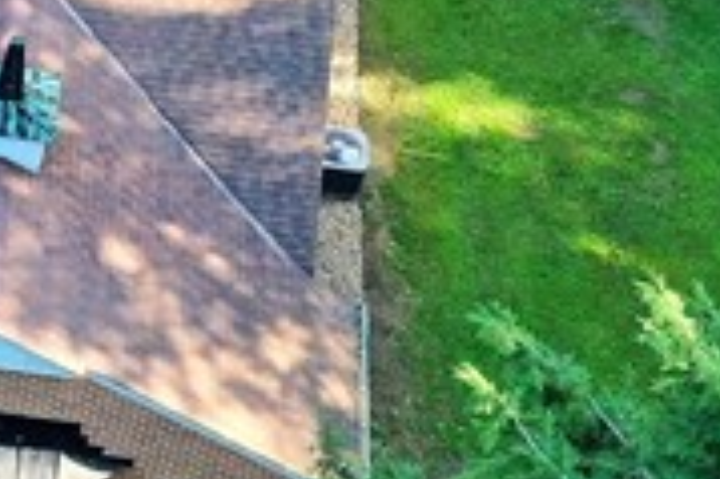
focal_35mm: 170
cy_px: -52
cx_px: -672
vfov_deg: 8.0
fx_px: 3397
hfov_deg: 11.1
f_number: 4.5
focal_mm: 10.26
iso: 100
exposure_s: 1/120
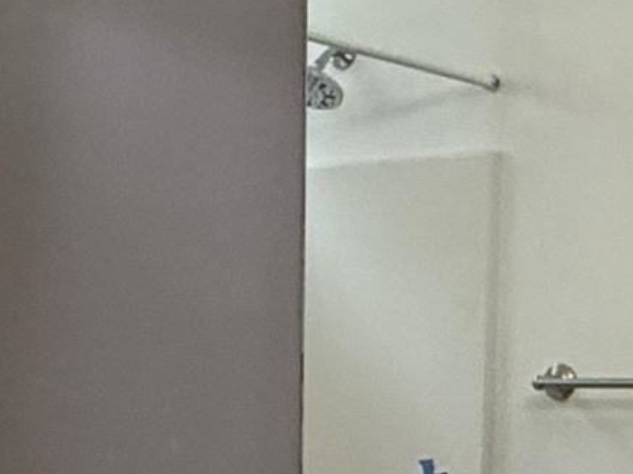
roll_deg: -0.4
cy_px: 592
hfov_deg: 20.0
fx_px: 1792
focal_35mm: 98
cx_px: 348
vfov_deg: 14.5
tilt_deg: -6.4
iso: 320
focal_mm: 2.22
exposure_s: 1/120
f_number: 2.2
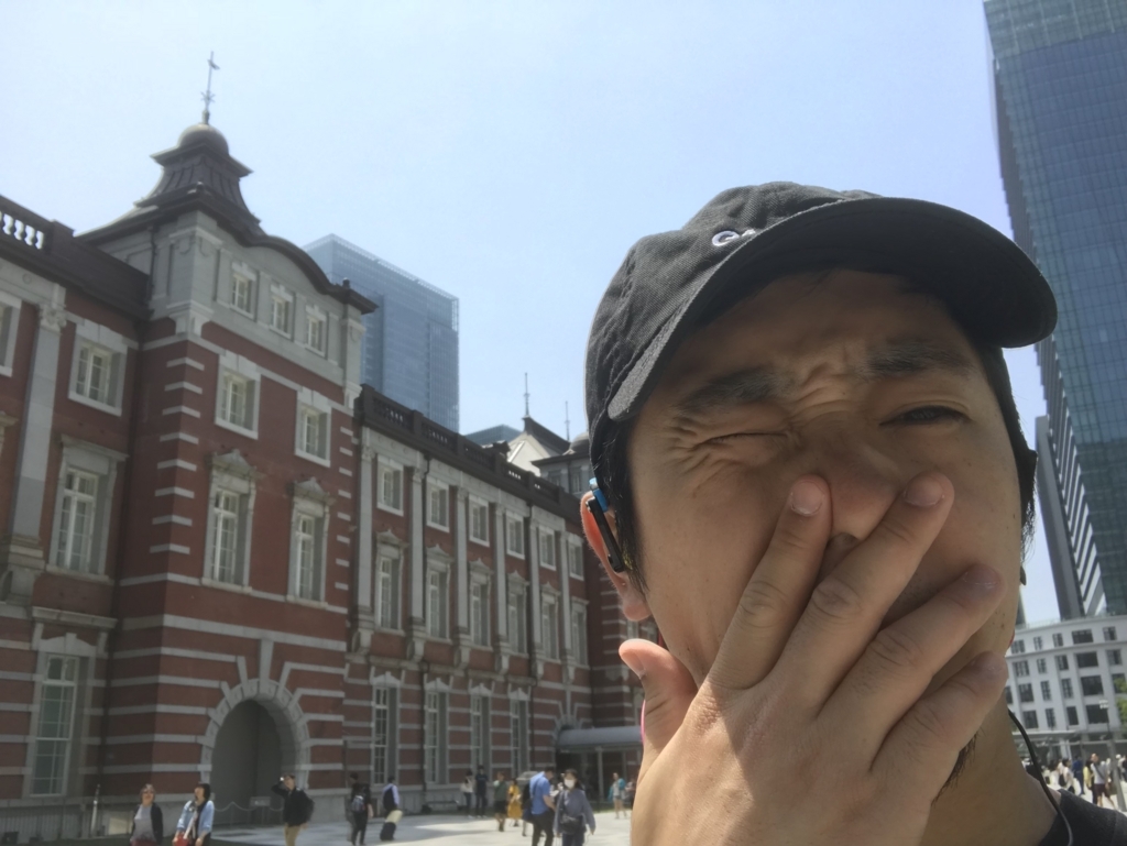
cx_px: 564
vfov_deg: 44.2
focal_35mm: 32
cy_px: 423
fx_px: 1042
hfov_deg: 56.8
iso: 25
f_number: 2.2
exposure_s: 1/574
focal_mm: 2.87
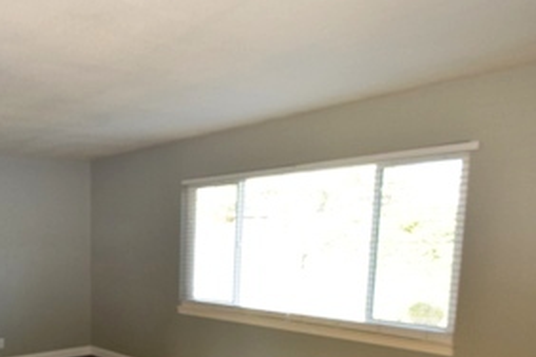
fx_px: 506
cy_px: 305
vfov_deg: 37.0
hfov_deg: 49.6
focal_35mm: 34
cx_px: 53
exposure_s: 1/100
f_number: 5
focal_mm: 10
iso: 800
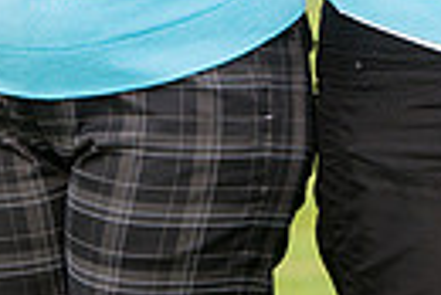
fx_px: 6107
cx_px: 197
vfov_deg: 2.8
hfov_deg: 4.1
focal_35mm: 498
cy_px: -312
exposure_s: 1/250
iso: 400
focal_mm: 112
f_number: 8
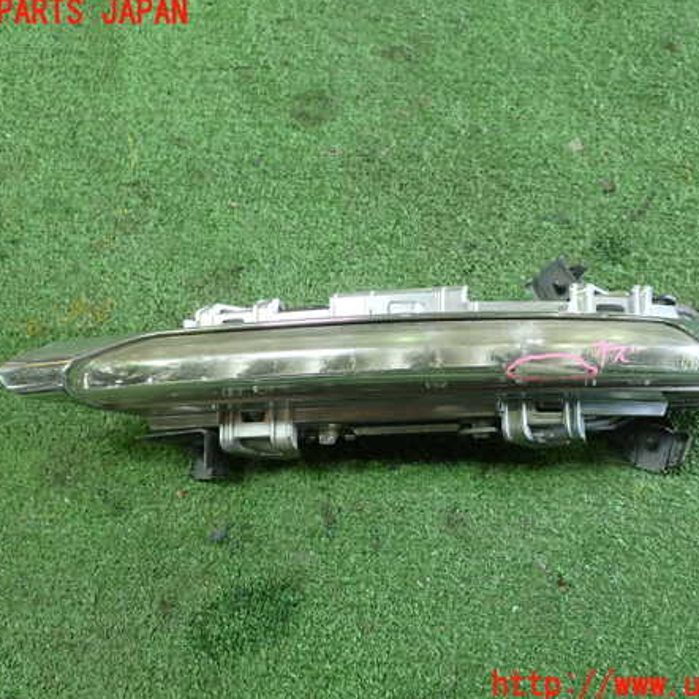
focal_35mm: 36
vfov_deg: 46.0
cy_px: 350
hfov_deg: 46.0
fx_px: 822
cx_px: 375
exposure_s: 1/30
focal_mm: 5.4
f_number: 2.3
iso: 400
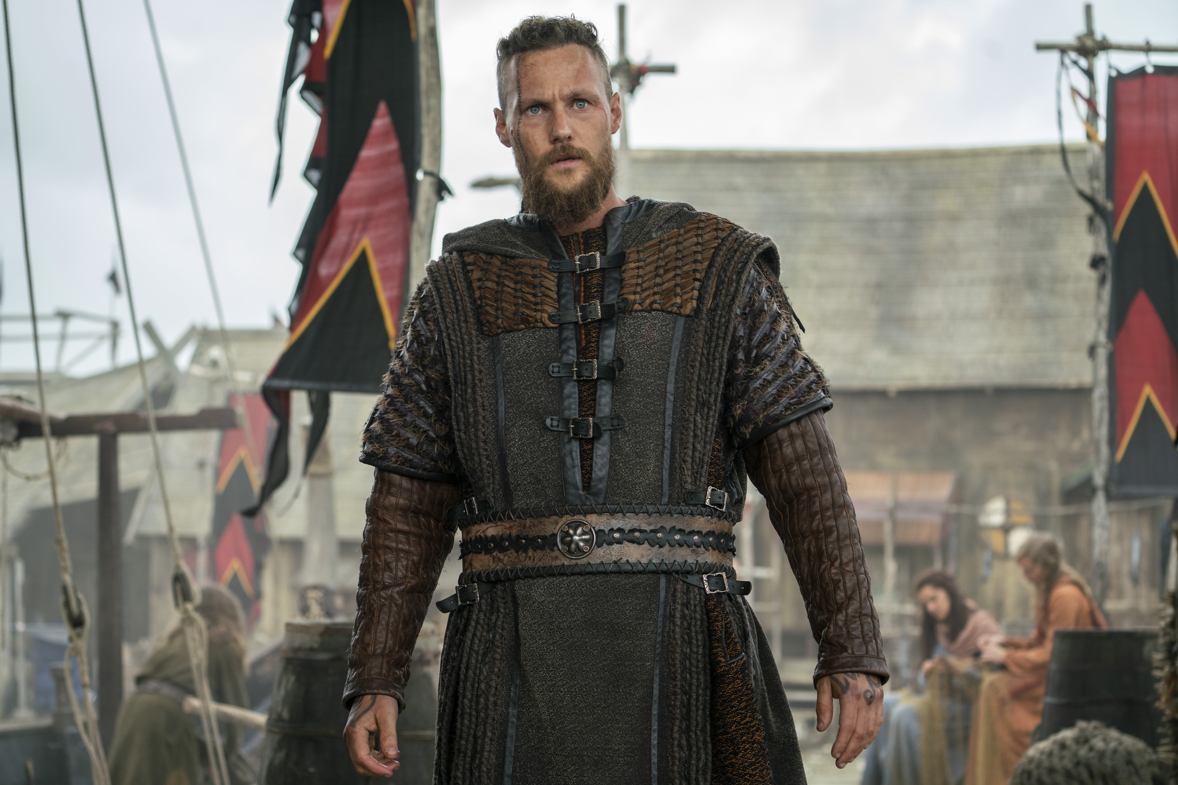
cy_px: 392
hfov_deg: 28.8
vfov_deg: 19.5
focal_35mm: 70
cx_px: 589
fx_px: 2291
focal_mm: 70
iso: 640
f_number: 4
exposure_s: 1/250
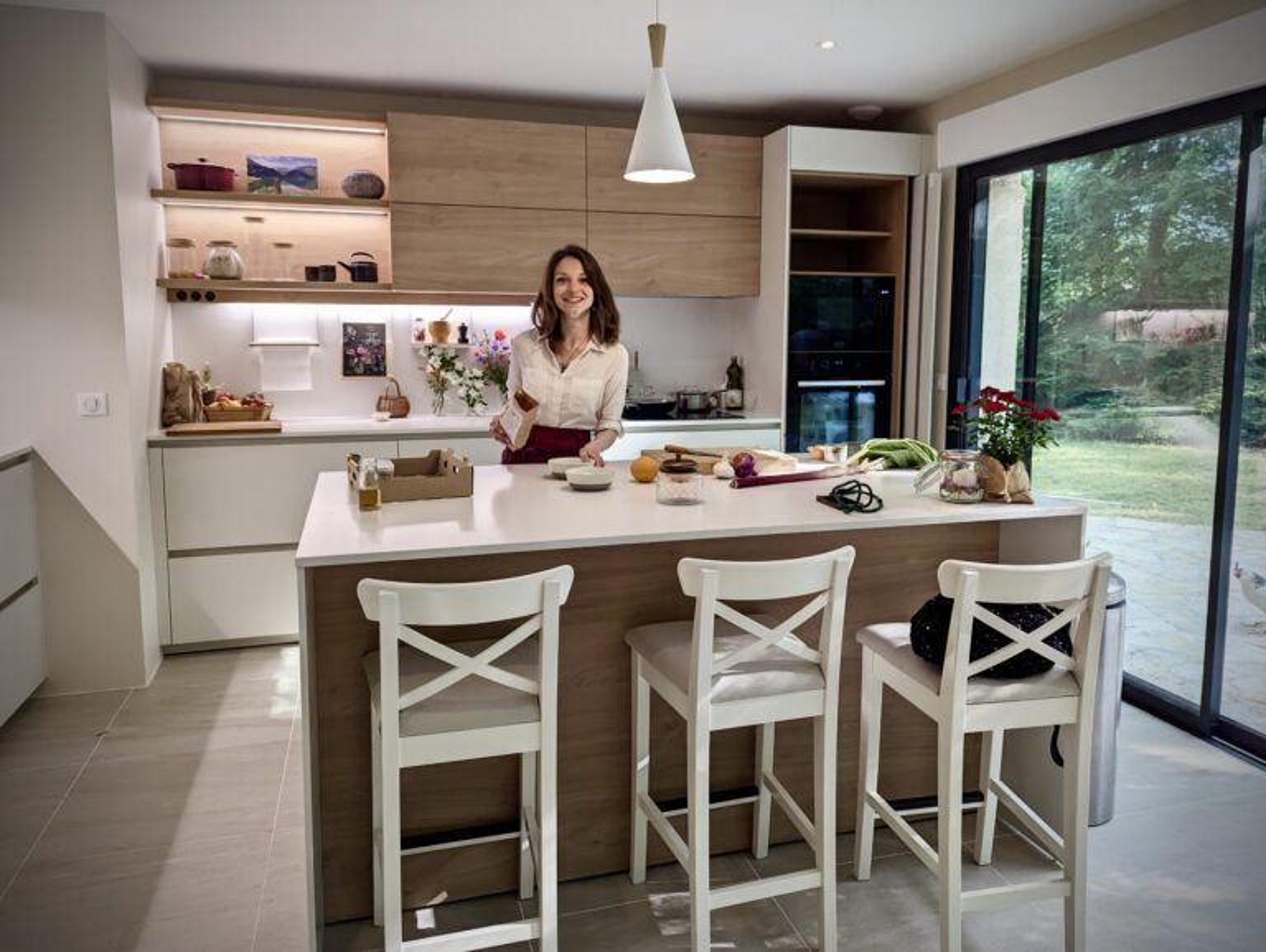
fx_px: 879
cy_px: 476
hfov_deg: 71.5
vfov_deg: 56.9
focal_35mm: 24
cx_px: 633
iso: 304
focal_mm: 6.81
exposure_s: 1/393
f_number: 1.85
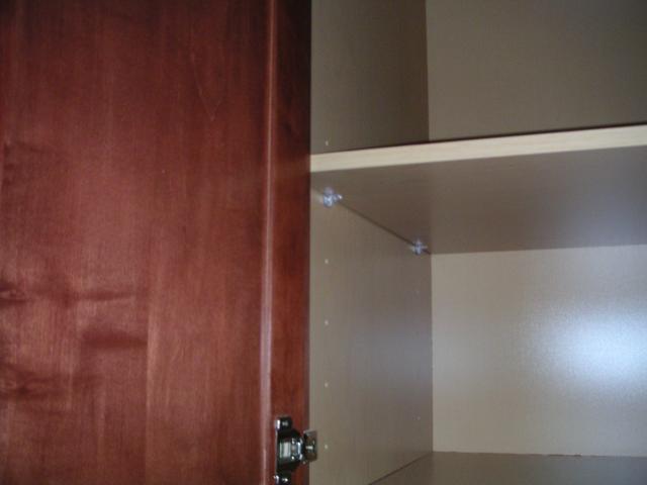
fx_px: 710
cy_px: 242
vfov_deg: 37.7
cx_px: 324
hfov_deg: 49.0
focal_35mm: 38
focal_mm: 6
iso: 160
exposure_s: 1/45
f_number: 2.8
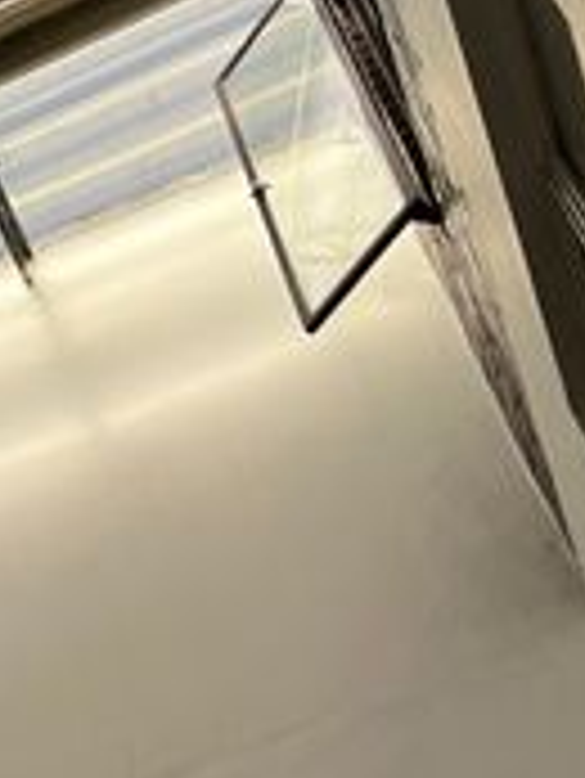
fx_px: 2251
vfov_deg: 18.2
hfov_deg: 13.5
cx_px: -432
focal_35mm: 100
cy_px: 1028
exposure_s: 1/772
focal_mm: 5.1
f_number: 1.6
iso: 50
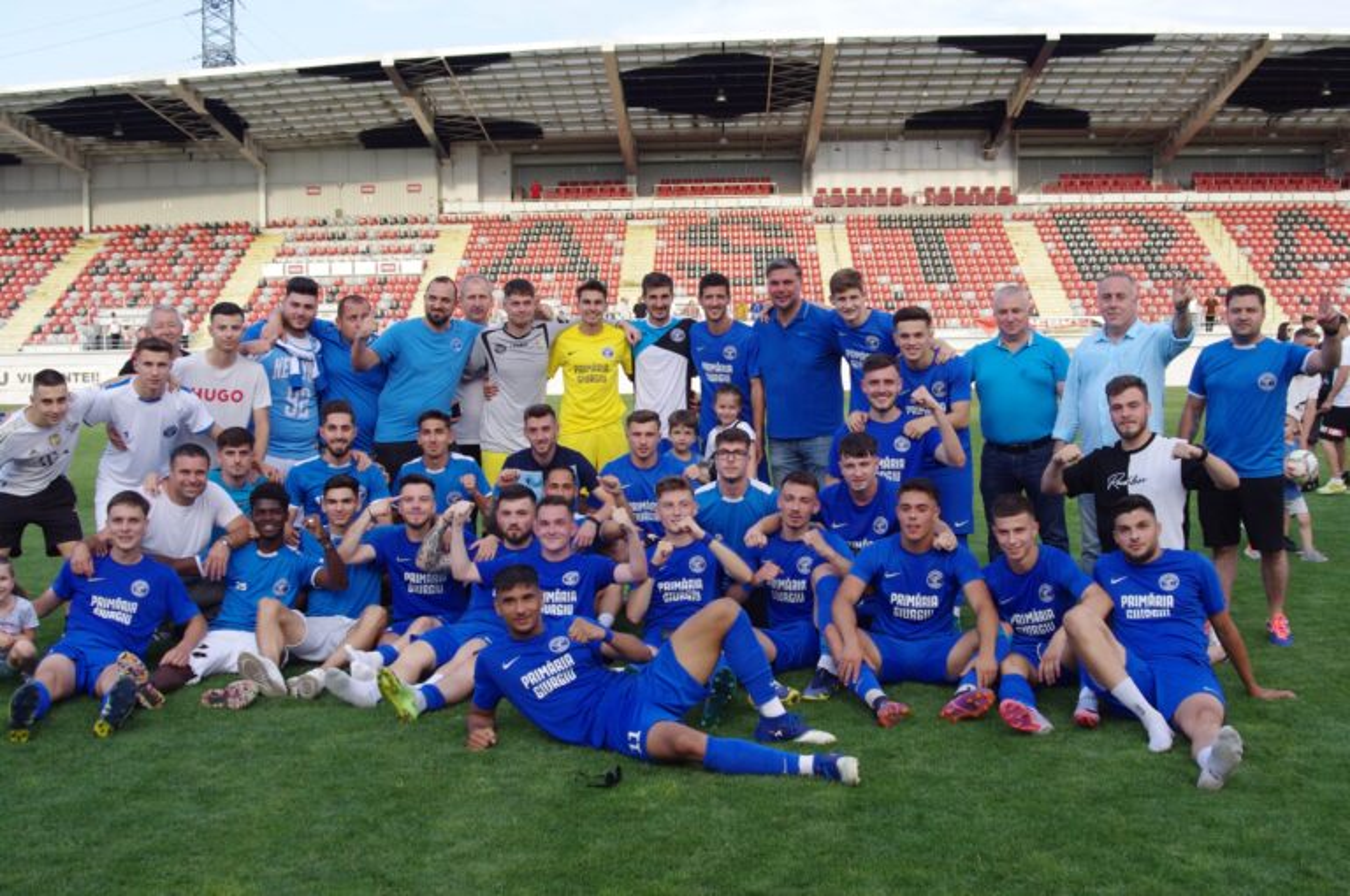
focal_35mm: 42
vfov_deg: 31.8
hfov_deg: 46.5
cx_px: 675
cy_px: 448
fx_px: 1573
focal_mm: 28
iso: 400
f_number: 5
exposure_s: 1/400
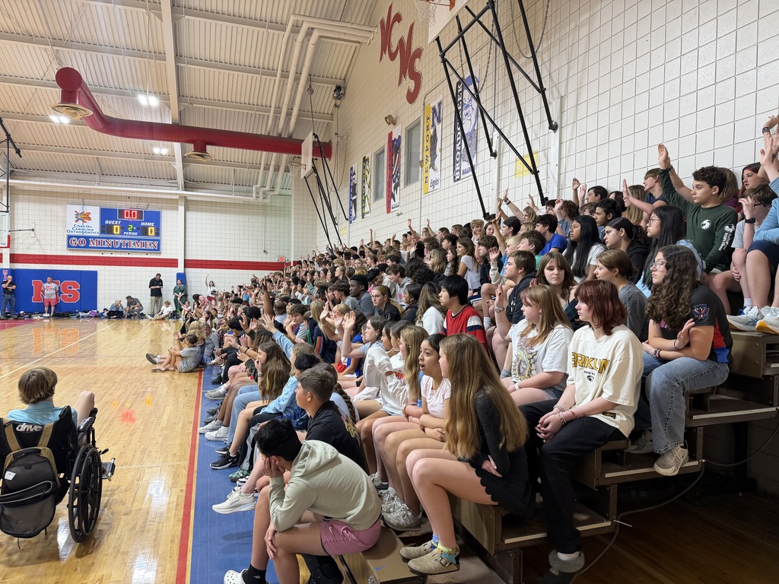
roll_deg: -0.8
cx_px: 390
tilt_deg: -1.2
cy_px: 292
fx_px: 540
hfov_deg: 71.6
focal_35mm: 24
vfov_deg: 56.8
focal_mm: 6.76
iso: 160
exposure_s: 1/60
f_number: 1.78
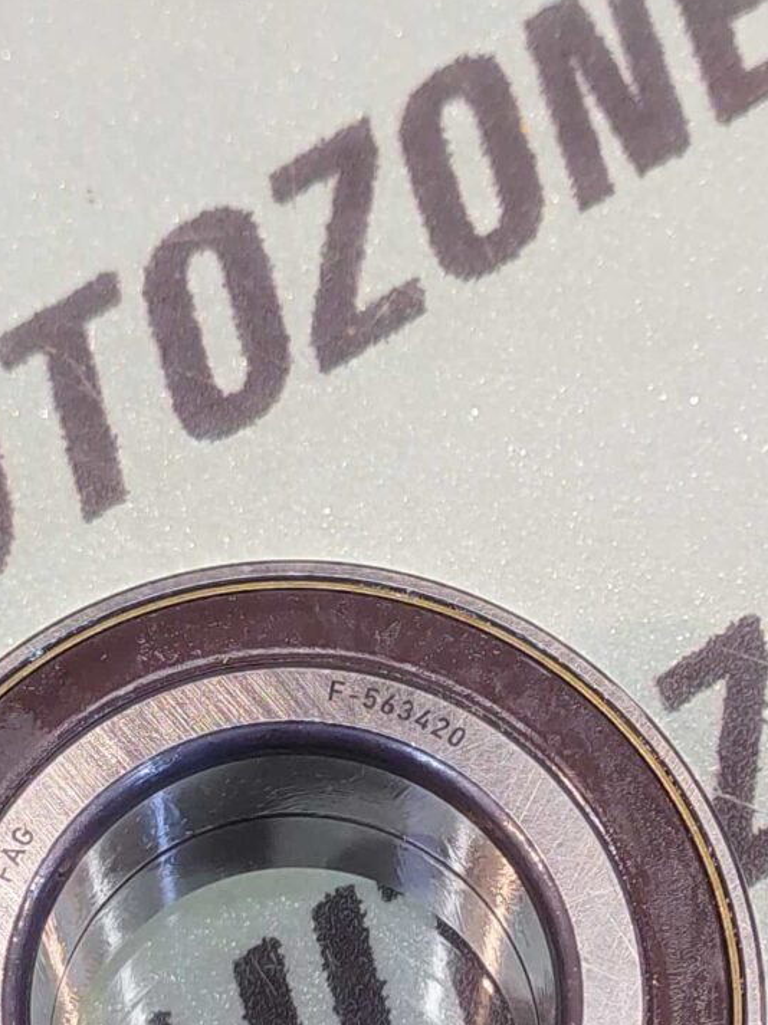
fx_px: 1806
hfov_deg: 24.0
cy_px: 707
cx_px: 397
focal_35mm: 61
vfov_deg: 31.4
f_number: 1.79
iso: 1087
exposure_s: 1/33
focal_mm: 4.74
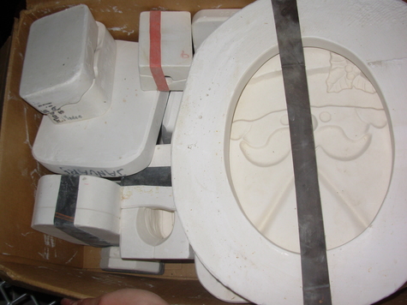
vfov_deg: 37.7
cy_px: 152
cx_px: 204
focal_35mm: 38
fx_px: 447
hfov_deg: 49.0
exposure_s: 1/32
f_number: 2.9
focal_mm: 6.3
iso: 50
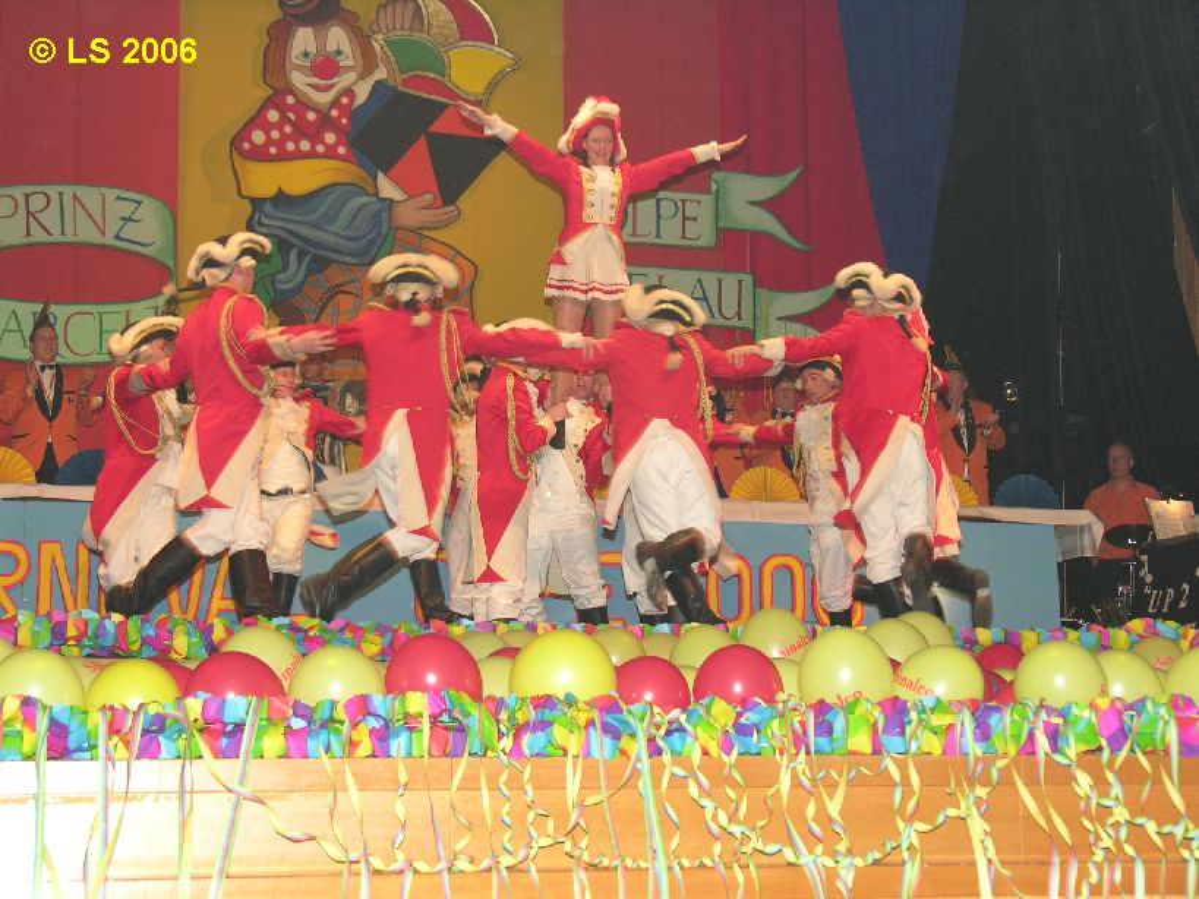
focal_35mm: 64
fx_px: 2216
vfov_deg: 22.9
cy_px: 450
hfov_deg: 30.3
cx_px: 600
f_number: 3.2
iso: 100
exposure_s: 1/60.1
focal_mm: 16.4
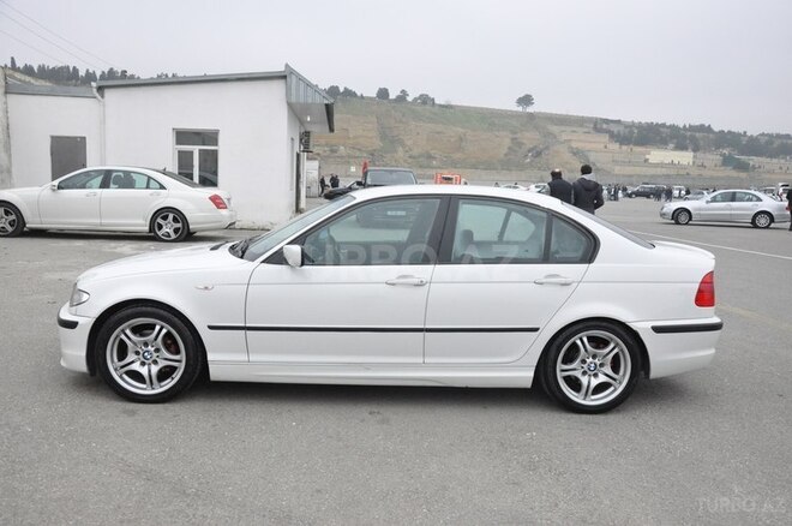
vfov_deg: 41.6
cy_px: 263
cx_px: 396
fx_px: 692
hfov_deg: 59.6
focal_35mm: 32
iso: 3200
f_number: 5.6
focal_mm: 21
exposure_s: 1/1600
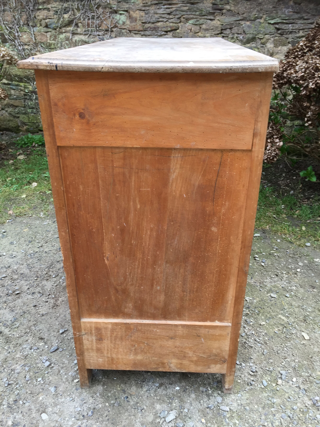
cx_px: 160
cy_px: 214
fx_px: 357
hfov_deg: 48.2
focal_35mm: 29
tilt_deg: -27.3
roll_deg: -0.7
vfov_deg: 61.7
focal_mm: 4.15
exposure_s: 1/100
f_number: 2.2
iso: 40
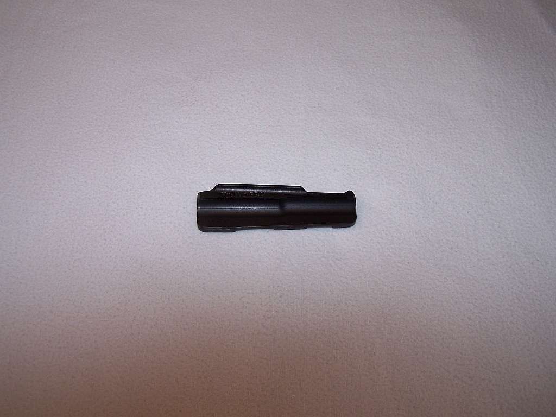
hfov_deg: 49.0
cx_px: 278
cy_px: 208
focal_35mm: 38
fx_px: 610
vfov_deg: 37.7
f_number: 2.8
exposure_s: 1/60
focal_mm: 6.3
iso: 80
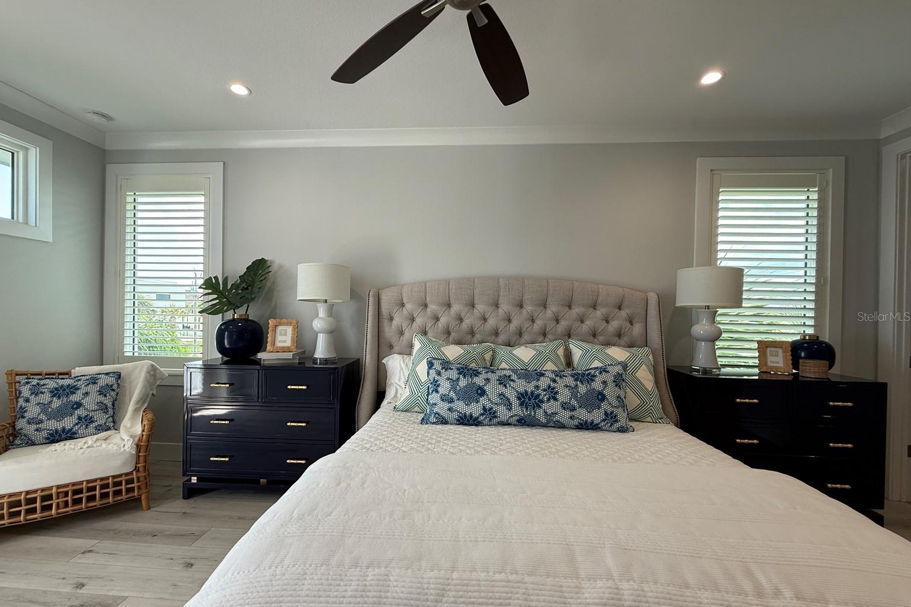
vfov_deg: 77.3
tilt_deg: -0.4
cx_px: 443
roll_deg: -1.3
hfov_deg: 100.4
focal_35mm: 15
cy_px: 316
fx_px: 380
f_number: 2.2
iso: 100
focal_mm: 2.22
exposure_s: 1/120
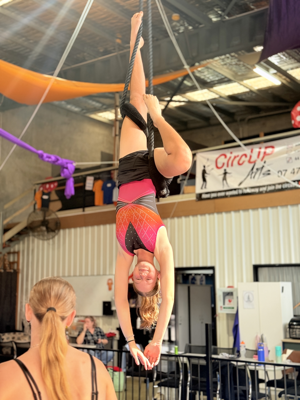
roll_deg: +2.0
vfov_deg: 39.7
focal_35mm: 48
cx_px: 150
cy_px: 200
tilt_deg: +7.5
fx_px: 555
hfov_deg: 30.3
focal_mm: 6.76
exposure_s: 1/100
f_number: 1.78
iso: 100
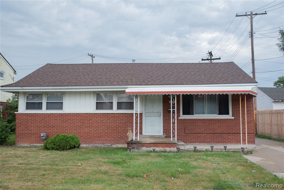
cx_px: 142
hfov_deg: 54.4
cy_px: 95
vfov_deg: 37.9
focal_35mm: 35
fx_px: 276
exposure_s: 1/500
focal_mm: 35
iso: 500
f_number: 5.6
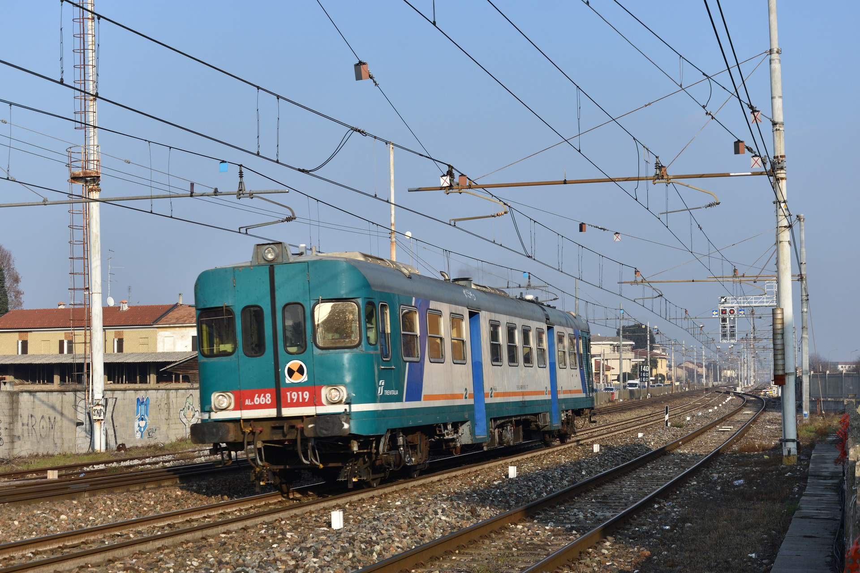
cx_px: 430
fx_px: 1505
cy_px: 286
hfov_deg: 31.9
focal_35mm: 63
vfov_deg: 21.6
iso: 200
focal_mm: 42
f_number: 6.3
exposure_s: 1/640
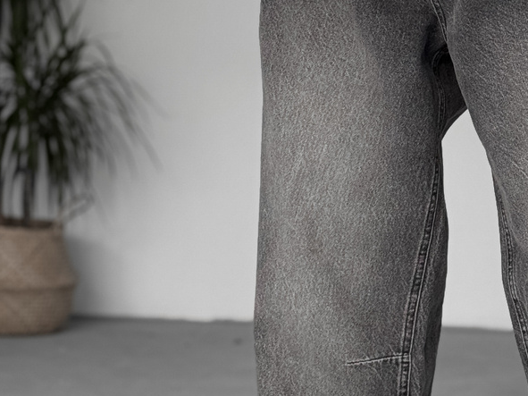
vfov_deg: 11.4
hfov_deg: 15.0
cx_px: 488
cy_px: 114
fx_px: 1982
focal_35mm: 130
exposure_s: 1/60
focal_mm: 6.76
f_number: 1.8
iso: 100
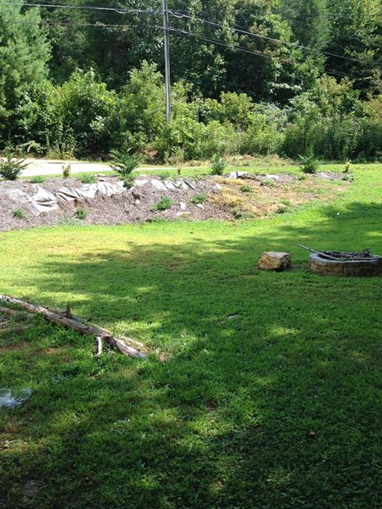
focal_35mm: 38
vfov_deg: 48.9
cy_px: 274
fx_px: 559
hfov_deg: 37.7
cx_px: 188
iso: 50
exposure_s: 1/589
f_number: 2.4
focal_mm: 4.12
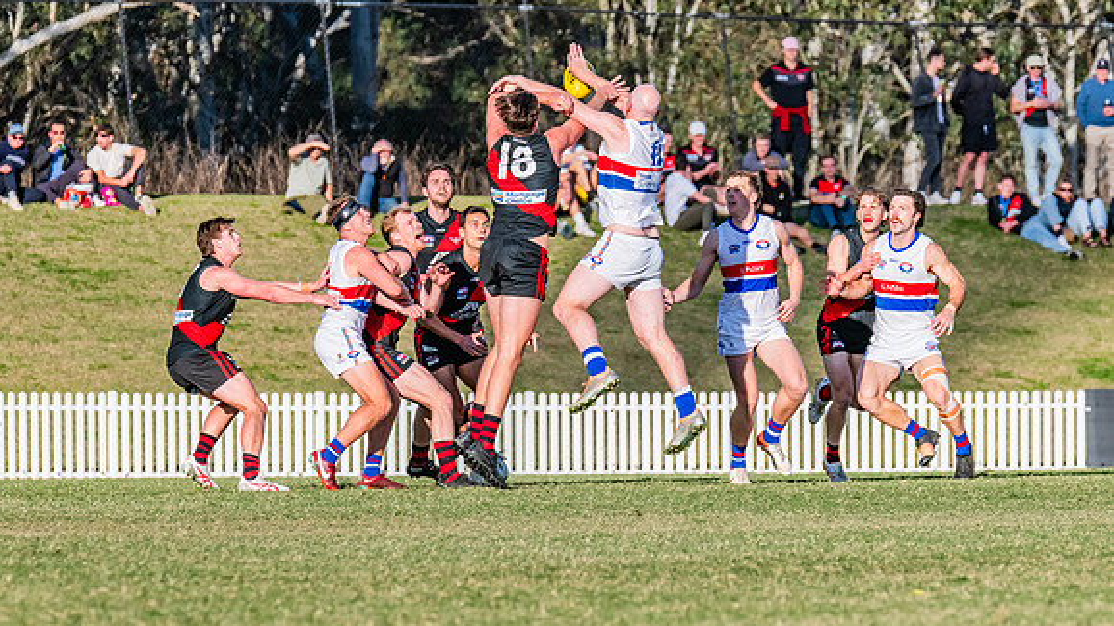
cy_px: 188
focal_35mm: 410
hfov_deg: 5.3
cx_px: 602
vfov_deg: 3.0
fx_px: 12110
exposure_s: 1/1600
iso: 800
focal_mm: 310
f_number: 10
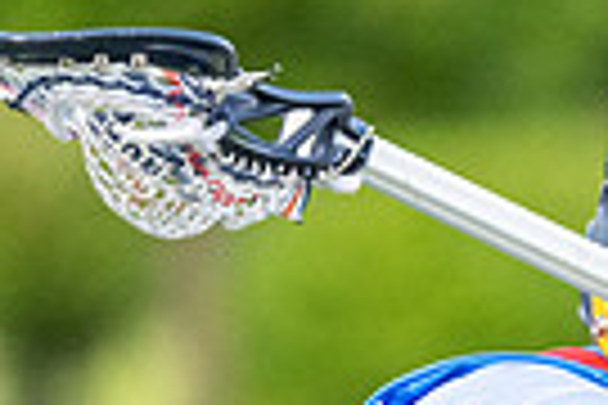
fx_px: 45056
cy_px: 655
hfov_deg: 0.8
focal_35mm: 2668
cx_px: 617
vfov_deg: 0.5
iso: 2200
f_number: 5.6
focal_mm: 500
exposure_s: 1/1000
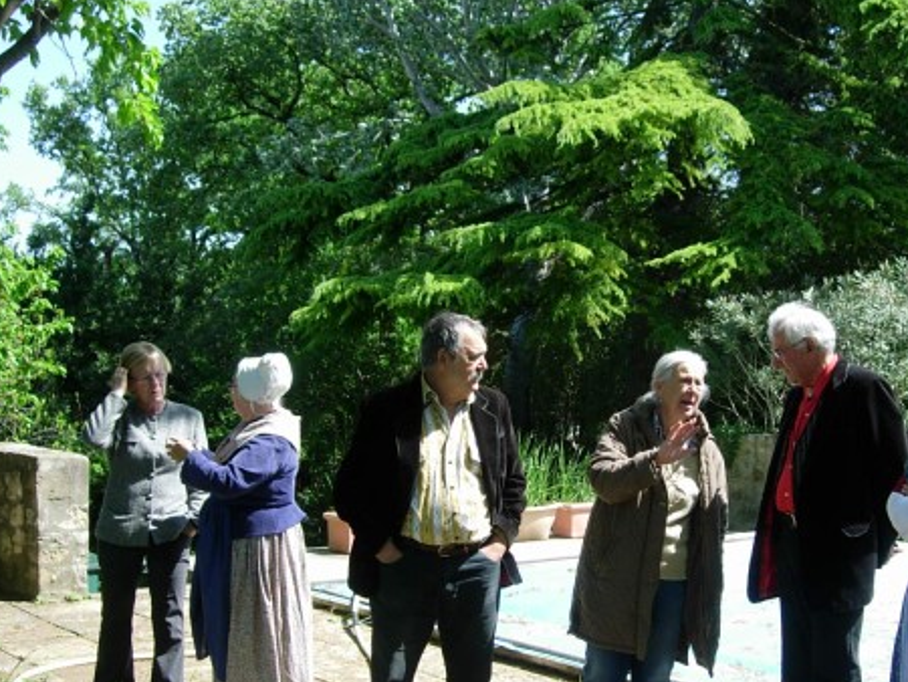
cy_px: 408
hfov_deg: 35.3
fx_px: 1417
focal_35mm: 54
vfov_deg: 27.0
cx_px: 583
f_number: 2.8
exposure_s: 1/497
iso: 64
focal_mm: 7.8
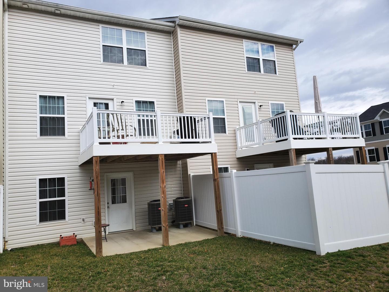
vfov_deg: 53.1
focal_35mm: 26
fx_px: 292
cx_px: 194
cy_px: 146
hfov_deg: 67.3
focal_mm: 4.3
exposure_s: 1/1297
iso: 50
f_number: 2.4
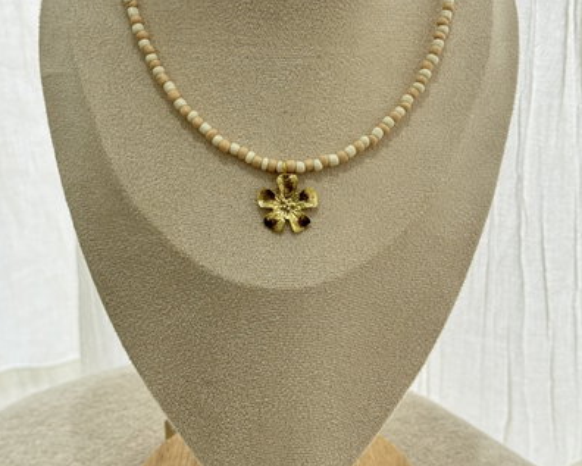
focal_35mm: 63
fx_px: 1085
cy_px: 167
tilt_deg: -20.3
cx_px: 290
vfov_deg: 24.1
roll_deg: +0.9
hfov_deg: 30.0
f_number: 1.78
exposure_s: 1/100
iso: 100
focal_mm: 6.76
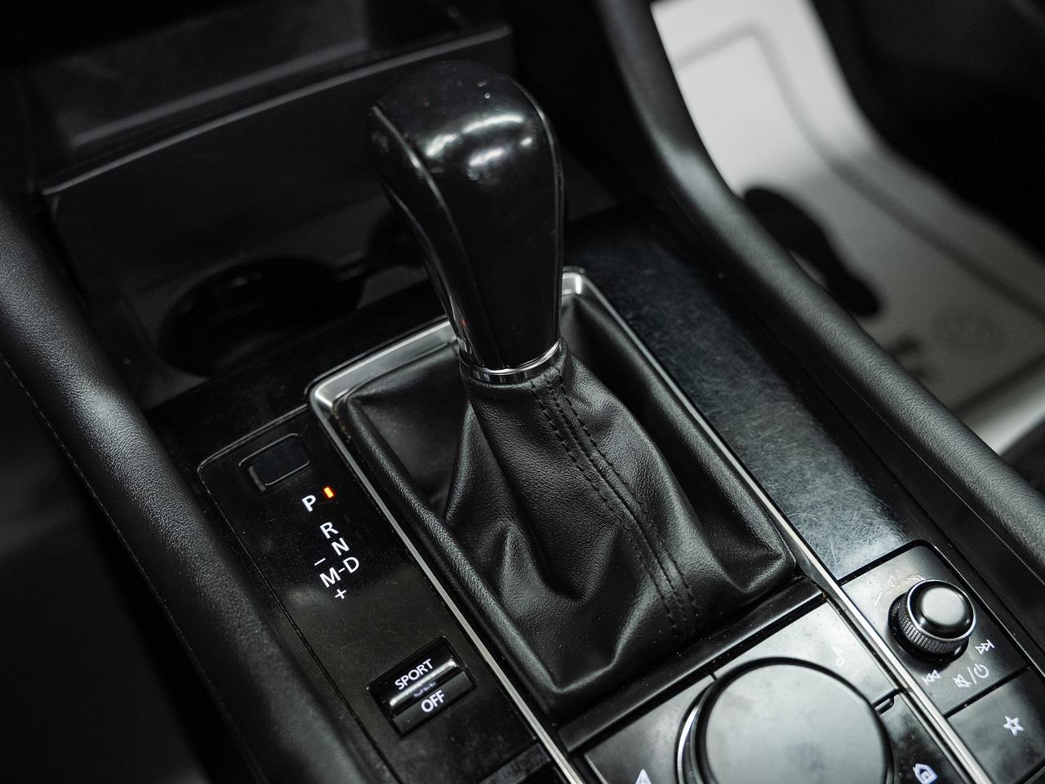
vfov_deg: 40.8
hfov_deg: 52.7
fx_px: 1055
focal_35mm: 35
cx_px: 522
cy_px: 392
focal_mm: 32.3
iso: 1000
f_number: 3.5
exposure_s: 1/40
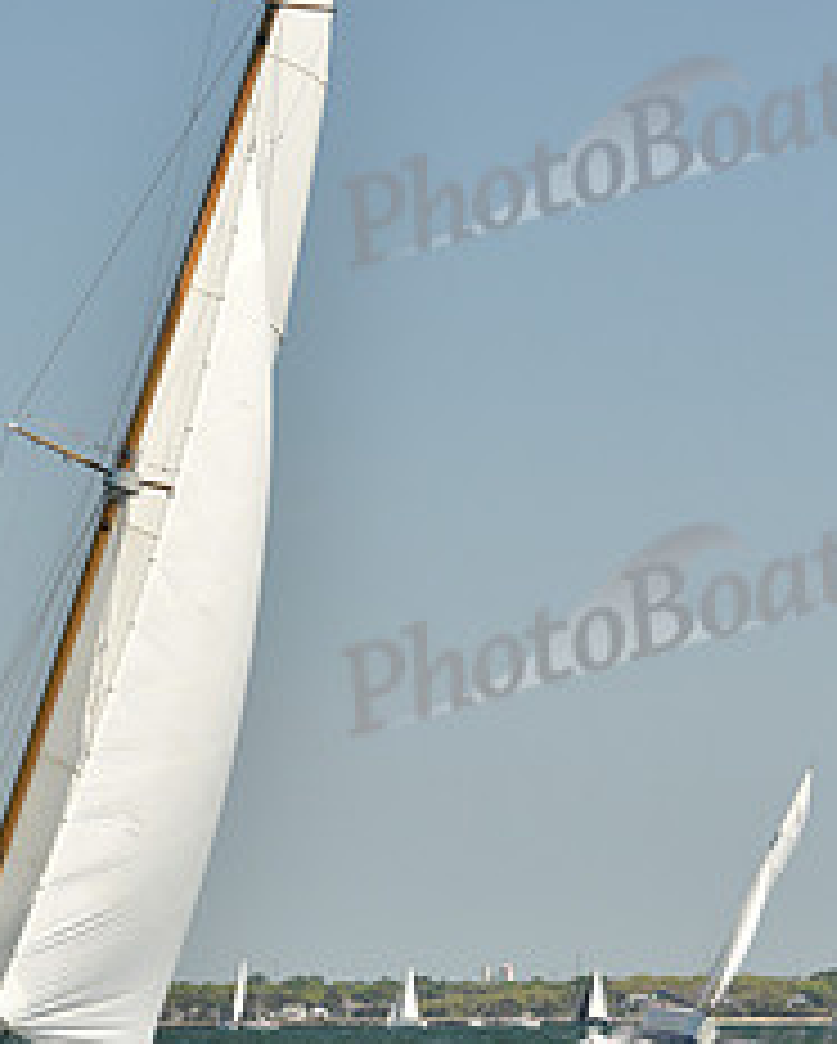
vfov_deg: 6.6
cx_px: 110
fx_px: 9061
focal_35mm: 293
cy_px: 450
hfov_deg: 5.3
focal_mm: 125
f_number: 5
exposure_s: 1/800
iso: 250
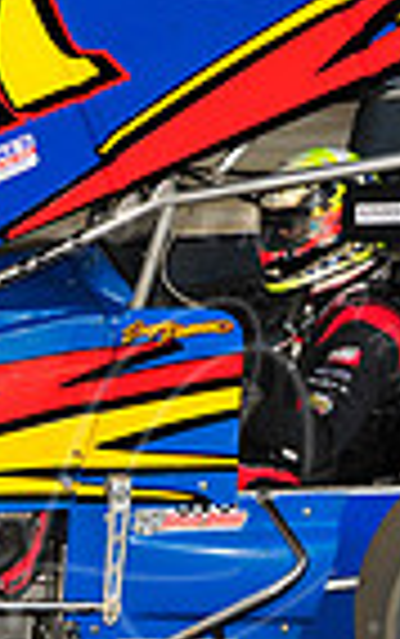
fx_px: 7589
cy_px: 63
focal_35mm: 436
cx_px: 166
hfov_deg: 3.0
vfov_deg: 4.8
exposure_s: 1/320
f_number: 7.1
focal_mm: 105
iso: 640
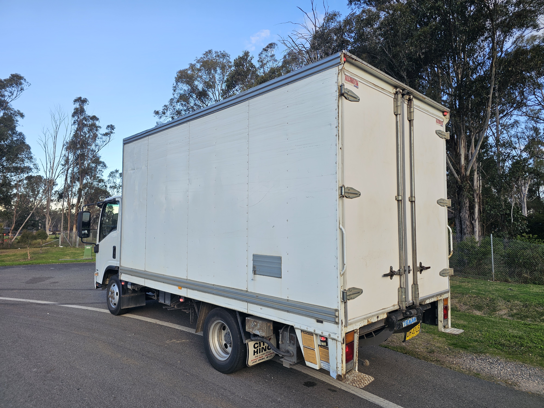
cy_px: 204
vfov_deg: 58.9
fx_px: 361
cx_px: 272
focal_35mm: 23
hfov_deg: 73.9
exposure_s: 1/182
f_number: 1.7
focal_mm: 6.3
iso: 10
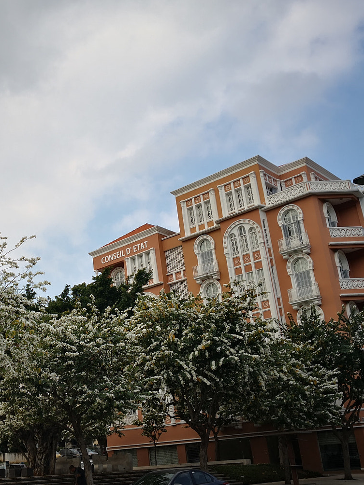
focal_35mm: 43
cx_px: 57
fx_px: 603
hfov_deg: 32.4
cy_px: 231
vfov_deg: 43.9
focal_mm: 3.95
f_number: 1.6
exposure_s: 1/1462
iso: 50
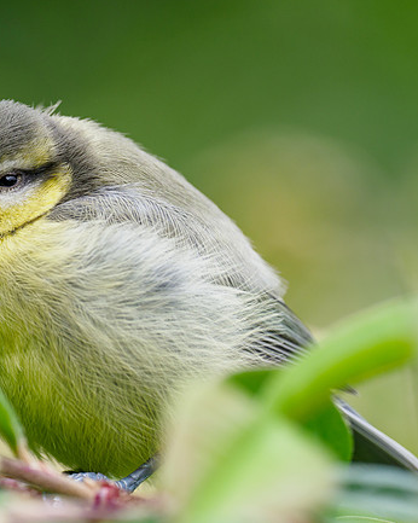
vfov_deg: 2.3
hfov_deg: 1.9
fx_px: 12922
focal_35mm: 835
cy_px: 245
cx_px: 98
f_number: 5.6
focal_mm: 300
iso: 200
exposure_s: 1/320
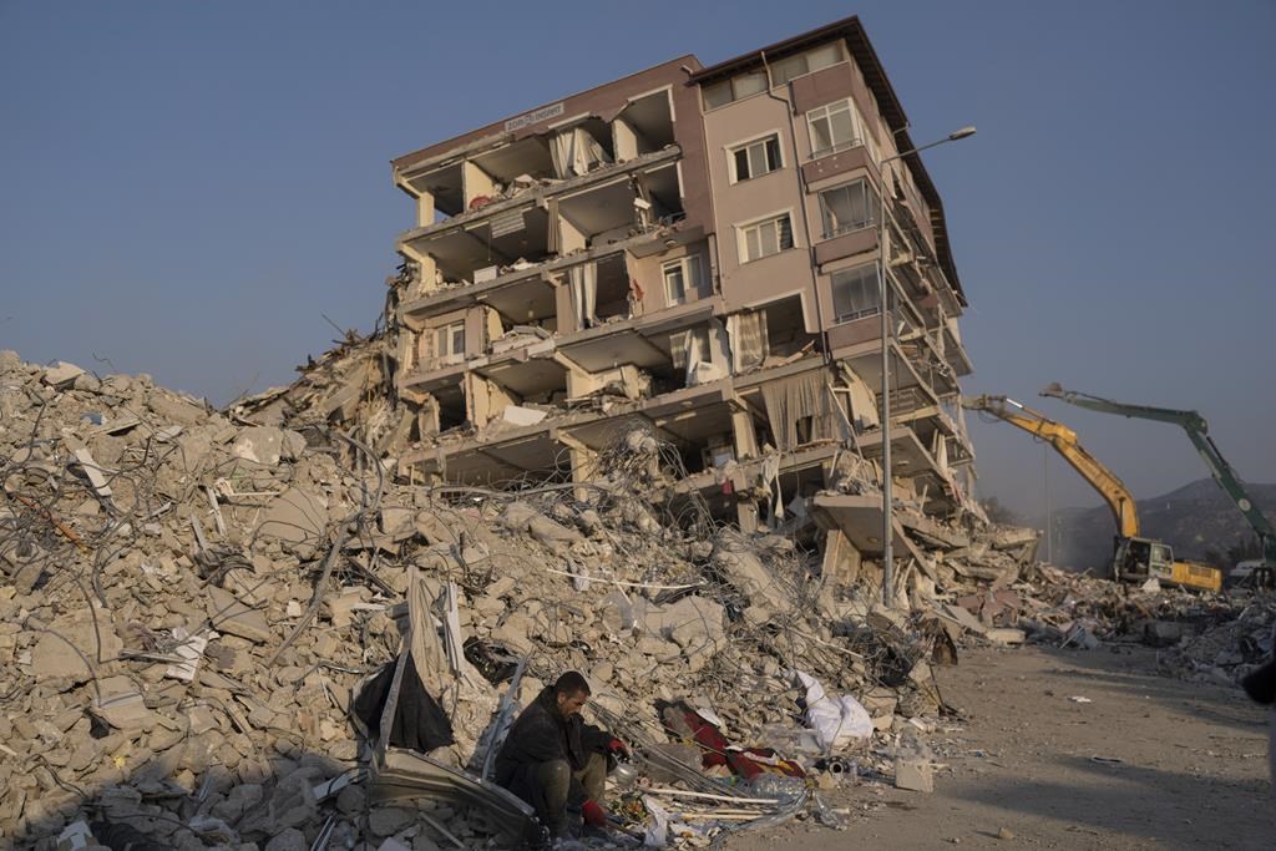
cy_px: 426
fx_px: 1241
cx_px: 638
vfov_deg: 37.9
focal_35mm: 35
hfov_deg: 54.4
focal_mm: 35
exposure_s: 1/10000
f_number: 2.8
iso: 400
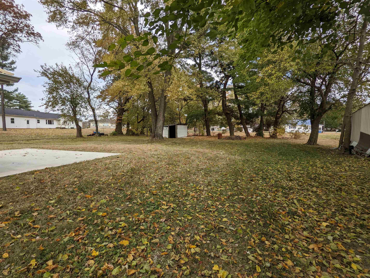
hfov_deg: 94.5
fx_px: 171
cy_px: 139
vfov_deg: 78.1
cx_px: 185
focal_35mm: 16
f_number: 2.2
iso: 37
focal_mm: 2.22
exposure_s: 1/586
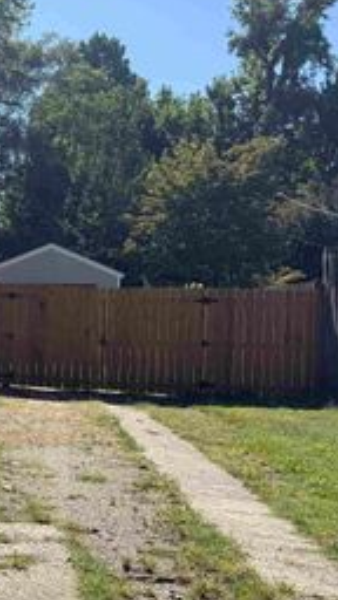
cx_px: -235
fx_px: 813
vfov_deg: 40.6
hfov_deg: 19.1
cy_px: 292
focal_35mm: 51
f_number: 1.78
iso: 80
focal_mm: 6.76
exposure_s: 1/3759
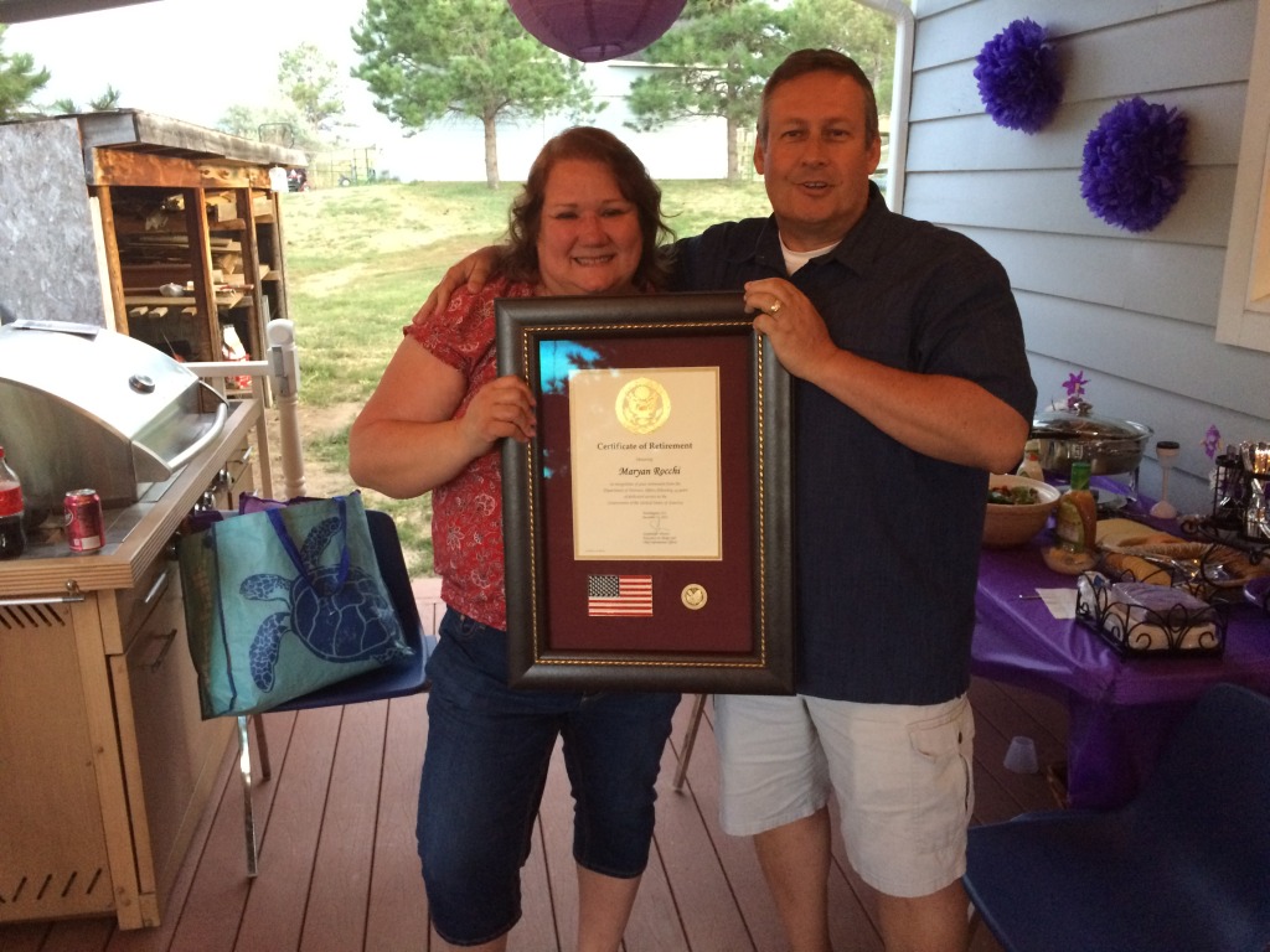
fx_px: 1064
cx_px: 635
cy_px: 476
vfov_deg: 48.2
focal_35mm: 29
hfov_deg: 61.7
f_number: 2.2
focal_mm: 4.15
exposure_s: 1/24
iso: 320
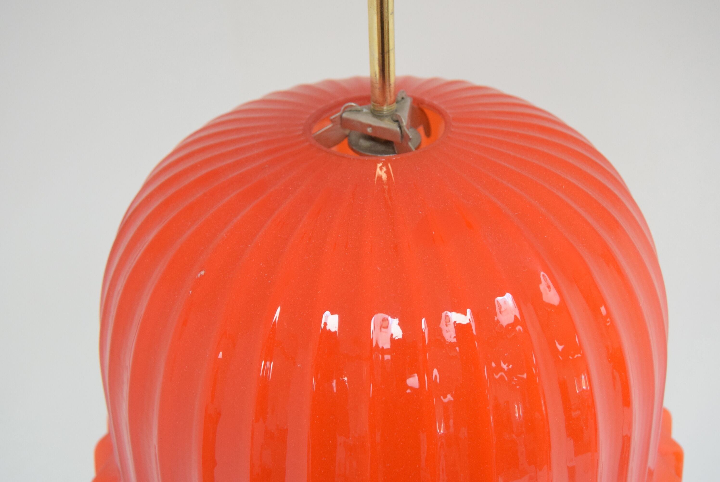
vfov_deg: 29.0
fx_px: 931
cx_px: 360
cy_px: 241
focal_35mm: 46
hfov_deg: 42.3
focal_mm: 31
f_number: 5.6
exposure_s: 1/125
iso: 1600
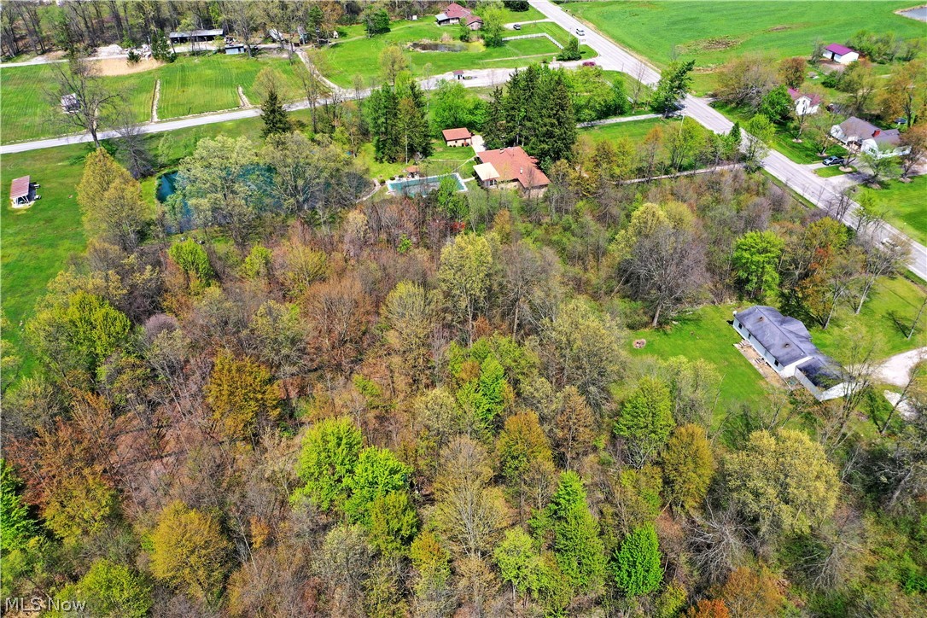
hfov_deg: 65.5
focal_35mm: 28
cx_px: 464
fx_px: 721
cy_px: 309
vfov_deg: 46.4
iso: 100
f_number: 5.6
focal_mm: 10.26
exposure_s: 1/400
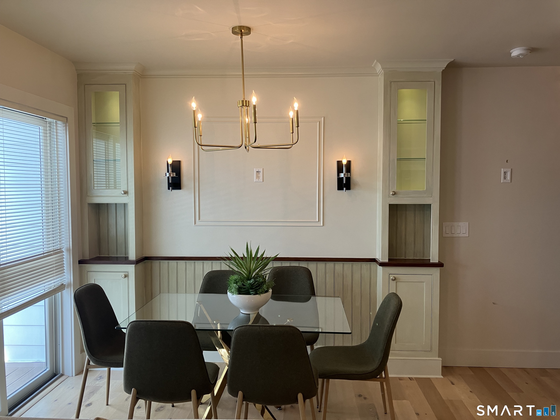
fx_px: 453
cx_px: 280
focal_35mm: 28
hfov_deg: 63.4
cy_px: 210
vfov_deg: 49.7
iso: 50
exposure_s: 1/60
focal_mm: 3.99
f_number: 1.8
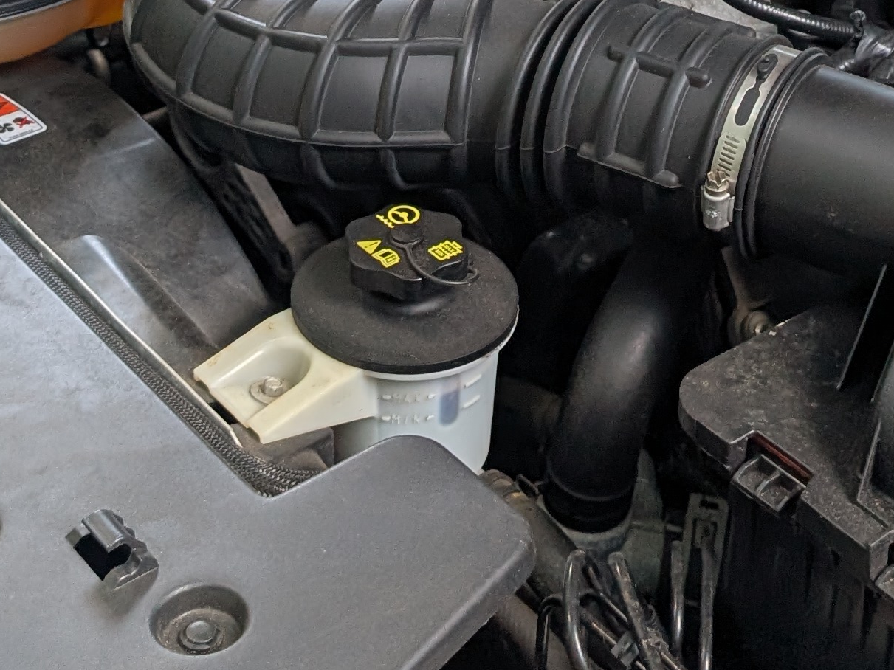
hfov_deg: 24.1
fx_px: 2092
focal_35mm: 81
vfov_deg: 17.5
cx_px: 497
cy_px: -83
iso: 101
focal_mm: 6.9
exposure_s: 1/877
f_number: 1.68
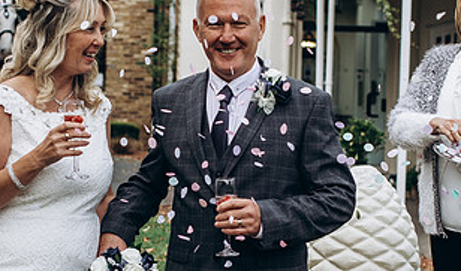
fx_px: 1471
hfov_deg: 17.8
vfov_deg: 10.5
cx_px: 157
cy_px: 203
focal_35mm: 119
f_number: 2.8
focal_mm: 35
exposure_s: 1/1000
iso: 100
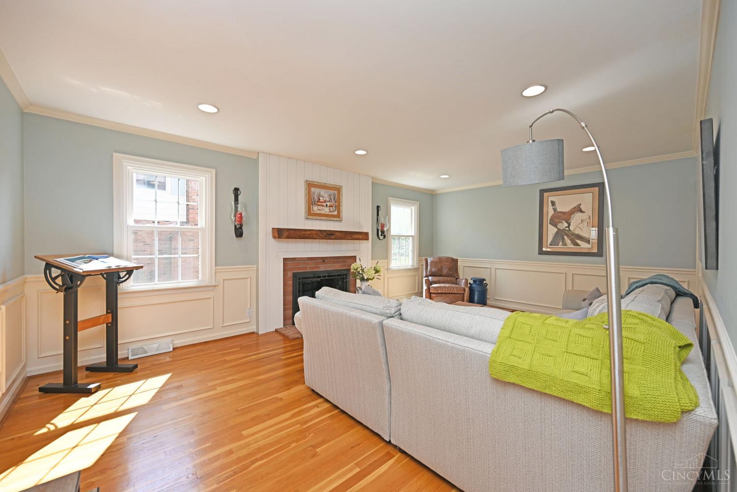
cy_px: 246
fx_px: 287
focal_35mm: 14
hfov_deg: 104.3
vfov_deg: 81.2
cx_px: 368
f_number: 5
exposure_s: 1/100
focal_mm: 14
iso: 200
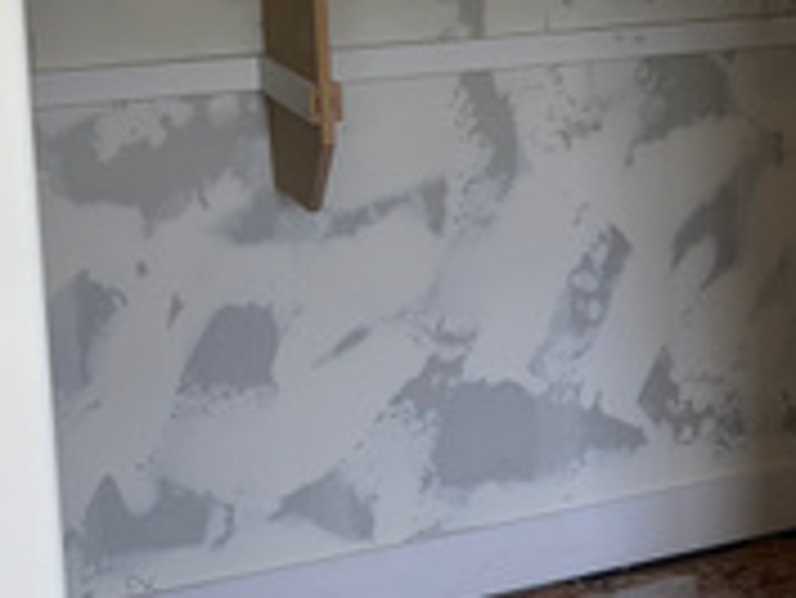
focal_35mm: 94
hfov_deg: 19.1
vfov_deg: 15.5
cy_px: 22
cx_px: 1066
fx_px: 2163
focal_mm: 5.7
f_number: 1.5
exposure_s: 1/121
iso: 40
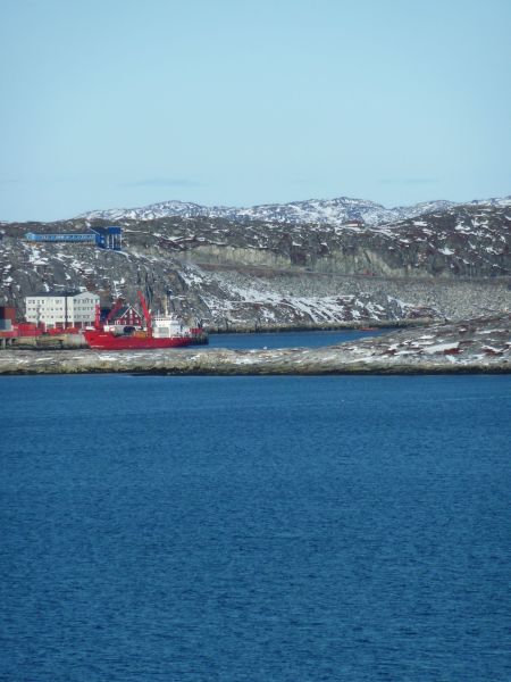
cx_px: 256
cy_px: 341
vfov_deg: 6.6
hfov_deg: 5.0
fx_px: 5905
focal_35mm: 300
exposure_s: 1/640
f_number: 5.6
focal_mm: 49.2
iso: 80
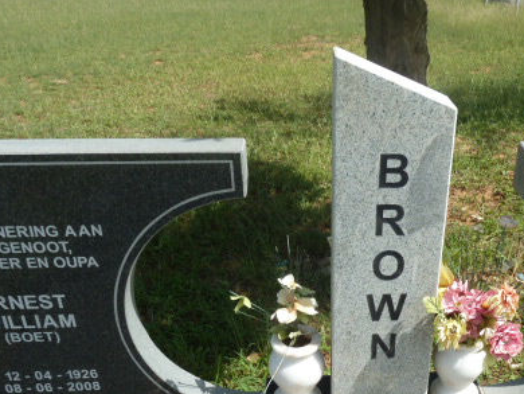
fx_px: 621
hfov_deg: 44.9
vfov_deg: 34.4
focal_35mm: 41
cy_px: 300
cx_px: 361
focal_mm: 4.1
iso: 80
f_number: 4
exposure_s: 1/500
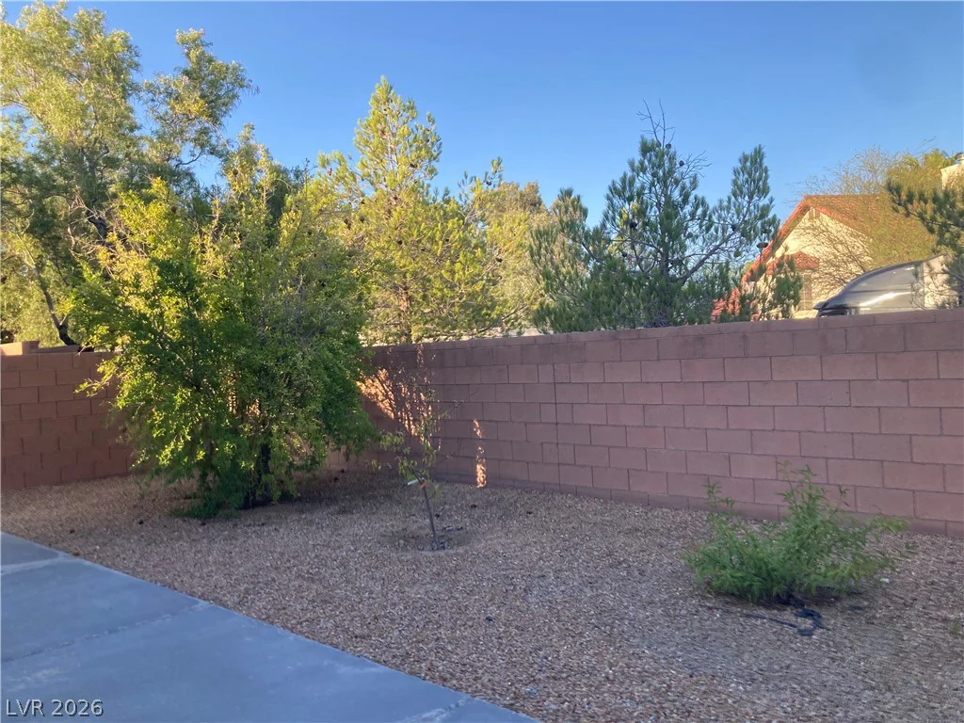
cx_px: 482
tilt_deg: +0.7
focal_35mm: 28
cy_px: 362
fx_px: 780
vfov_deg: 49.7
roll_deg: +2.0
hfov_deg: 63.4
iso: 20
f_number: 1.8
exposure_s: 1/375
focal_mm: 3.99
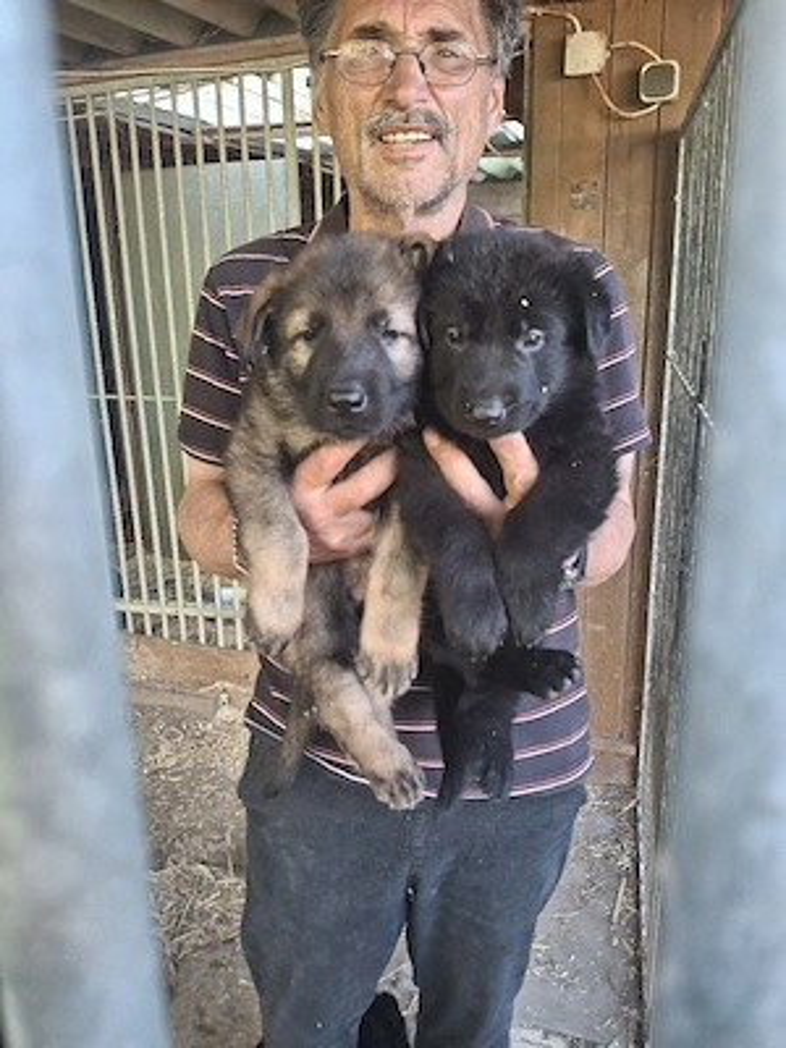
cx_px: 393
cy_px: 524
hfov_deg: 54.9
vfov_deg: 69.4
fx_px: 757
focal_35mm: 25
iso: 250
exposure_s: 1/100
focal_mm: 4.69
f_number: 1.8
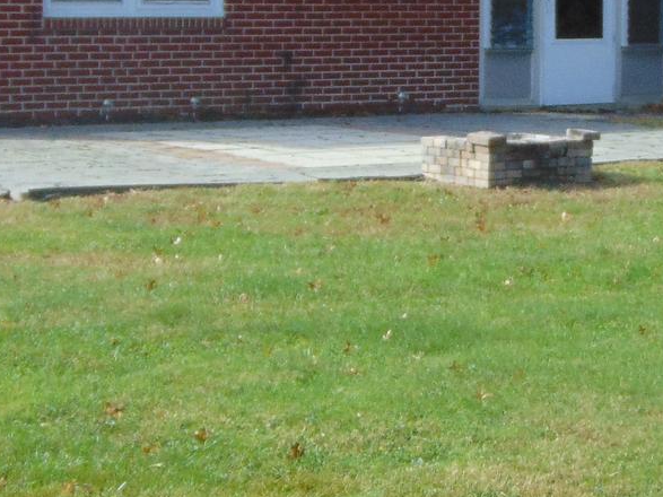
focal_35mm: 136
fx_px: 2604
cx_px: 494
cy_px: 248
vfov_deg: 10.9
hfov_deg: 14.5
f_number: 3.3
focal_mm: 6.9
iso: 80
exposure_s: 1/400
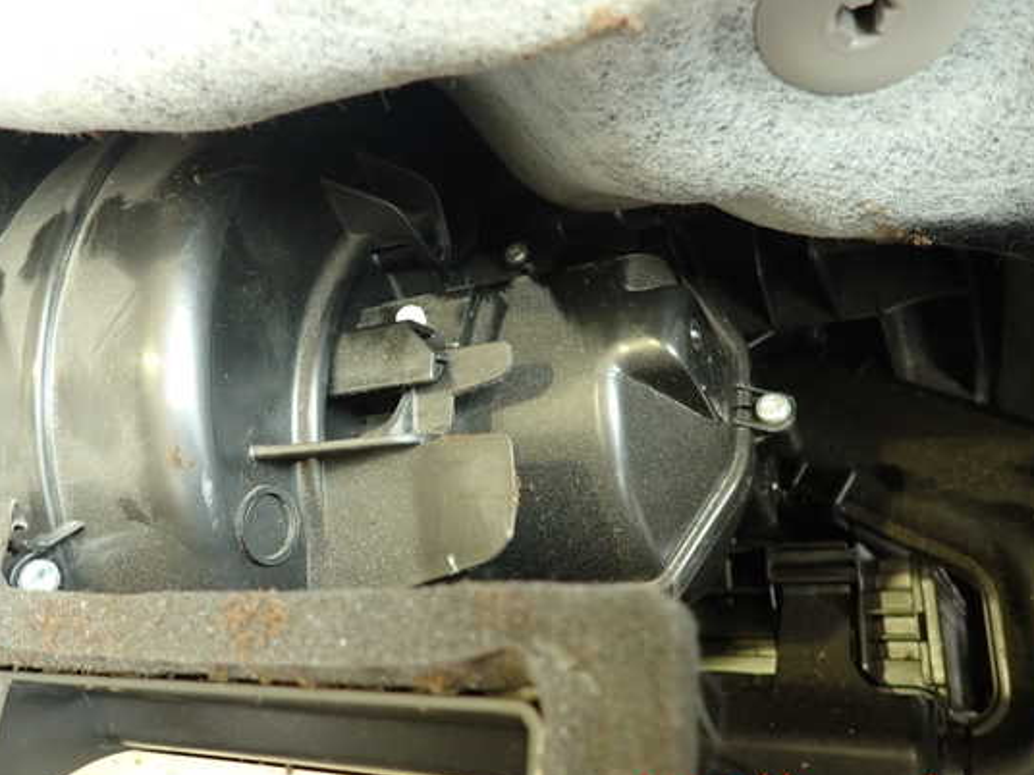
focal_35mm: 28
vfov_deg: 49.7
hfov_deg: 63.4
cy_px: 386
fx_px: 836
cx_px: 498
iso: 200
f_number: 2
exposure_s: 1/30
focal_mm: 4.5
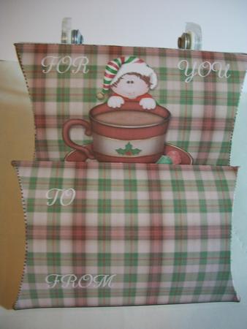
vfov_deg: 52.6
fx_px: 333
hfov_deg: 40.7
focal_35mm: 35
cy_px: 164
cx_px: 124
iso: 160
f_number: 3.1
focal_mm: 6.3
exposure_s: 1/20
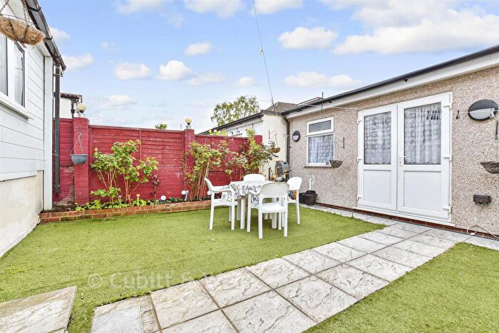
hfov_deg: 100.4
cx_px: 250
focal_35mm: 15
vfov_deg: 77.4
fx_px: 208
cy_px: 166
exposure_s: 1/60
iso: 160
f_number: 8
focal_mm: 10
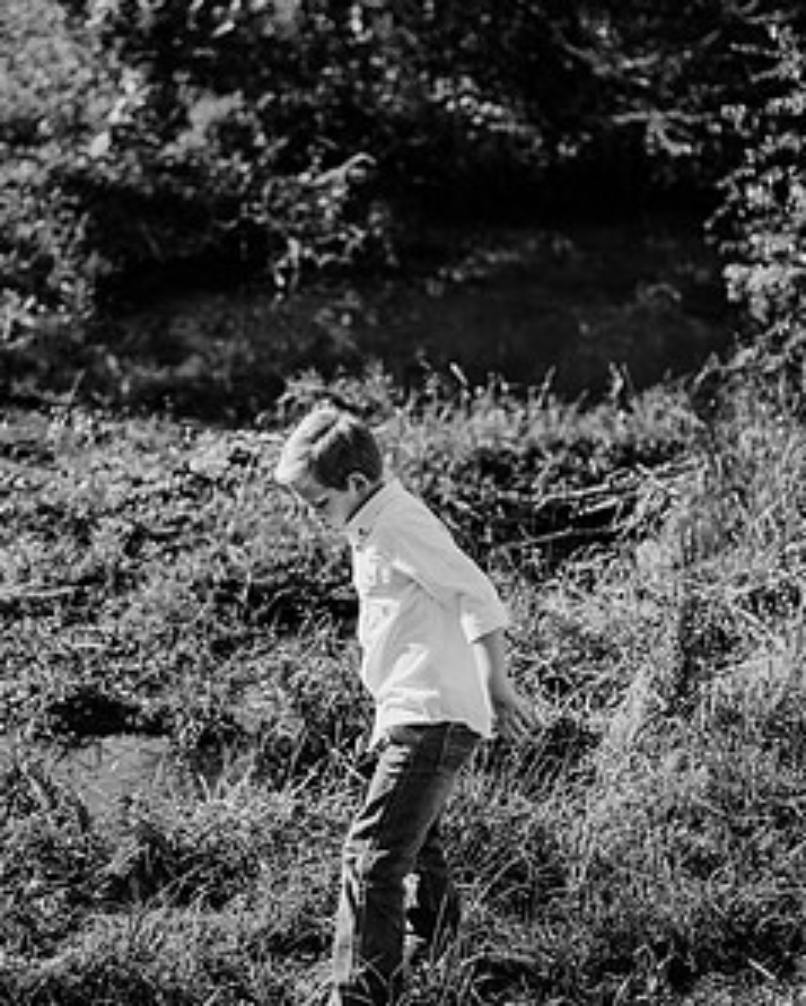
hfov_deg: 21.5
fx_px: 2115
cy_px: 518
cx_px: 325
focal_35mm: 71
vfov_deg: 26.8
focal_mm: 50
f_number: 2
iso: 200
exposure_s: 1/2500
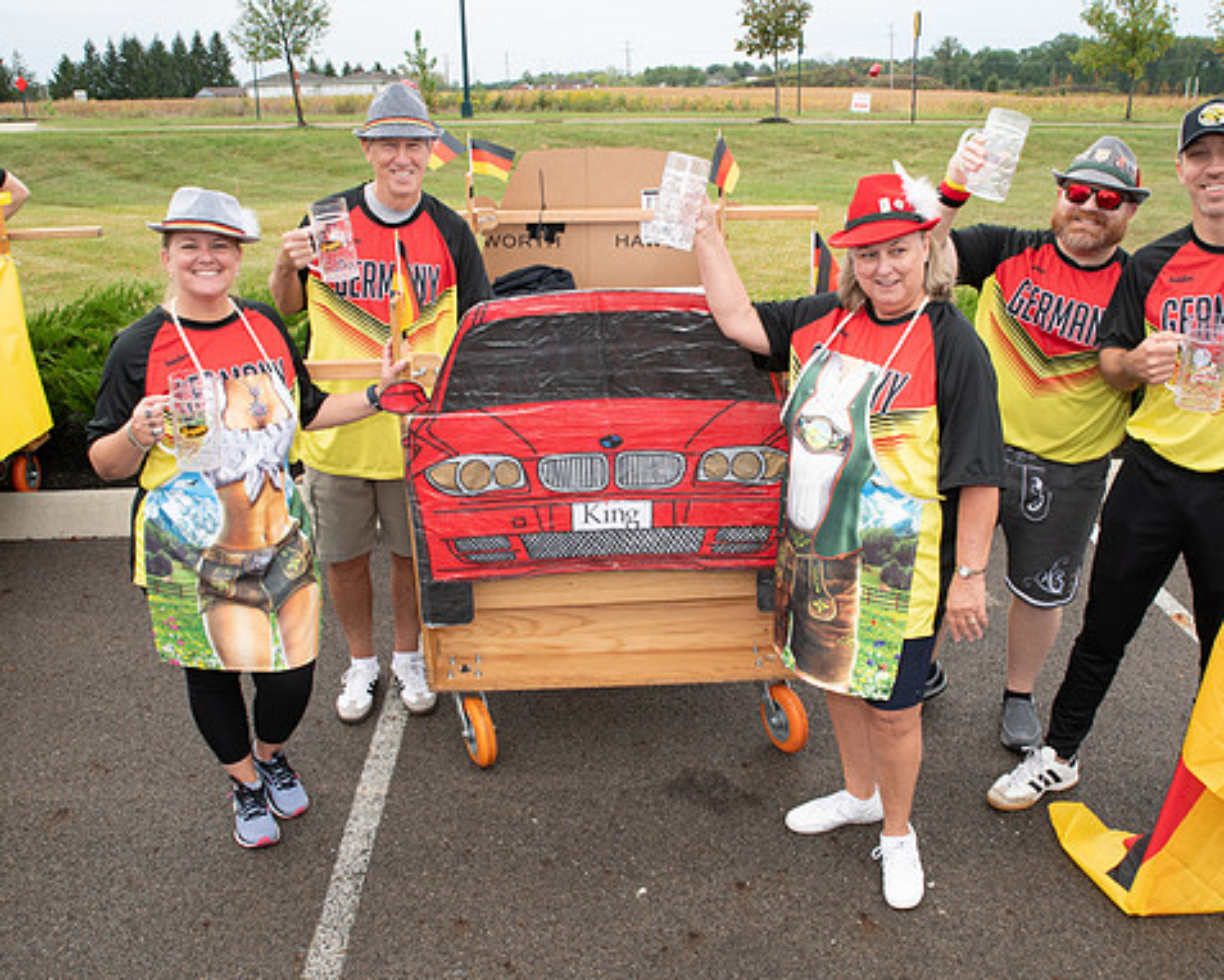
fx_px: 1160
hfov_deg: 55.6
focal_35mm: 32
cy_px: 480
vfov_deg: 45.8
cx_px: 666
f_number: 10
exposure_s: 1/200
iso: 640
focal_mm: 24
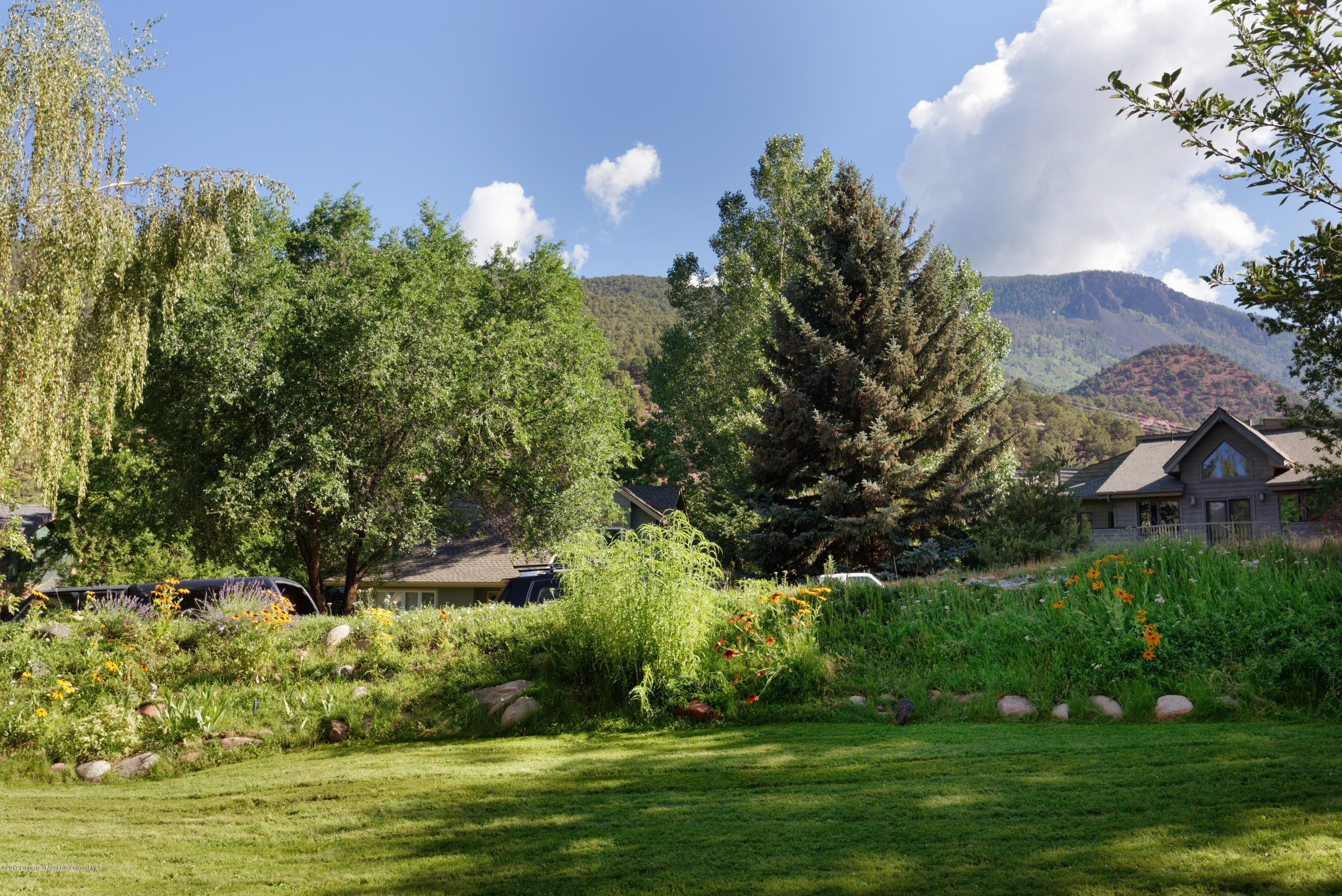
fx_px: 1119
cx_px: 671
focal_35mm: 30
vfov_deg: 43.6
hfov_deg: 61.9
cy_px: 448
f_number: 7.1
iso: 800
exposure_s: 1/1250
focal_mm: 30
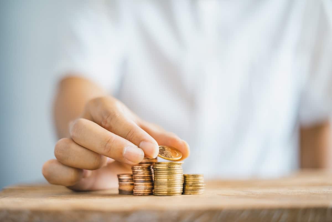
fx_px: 461
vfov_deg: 27.0
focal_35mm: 50
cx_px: 166
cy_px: 111
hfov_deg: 39.6
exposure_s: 1/125
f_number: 1.8
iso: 200
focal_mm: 50
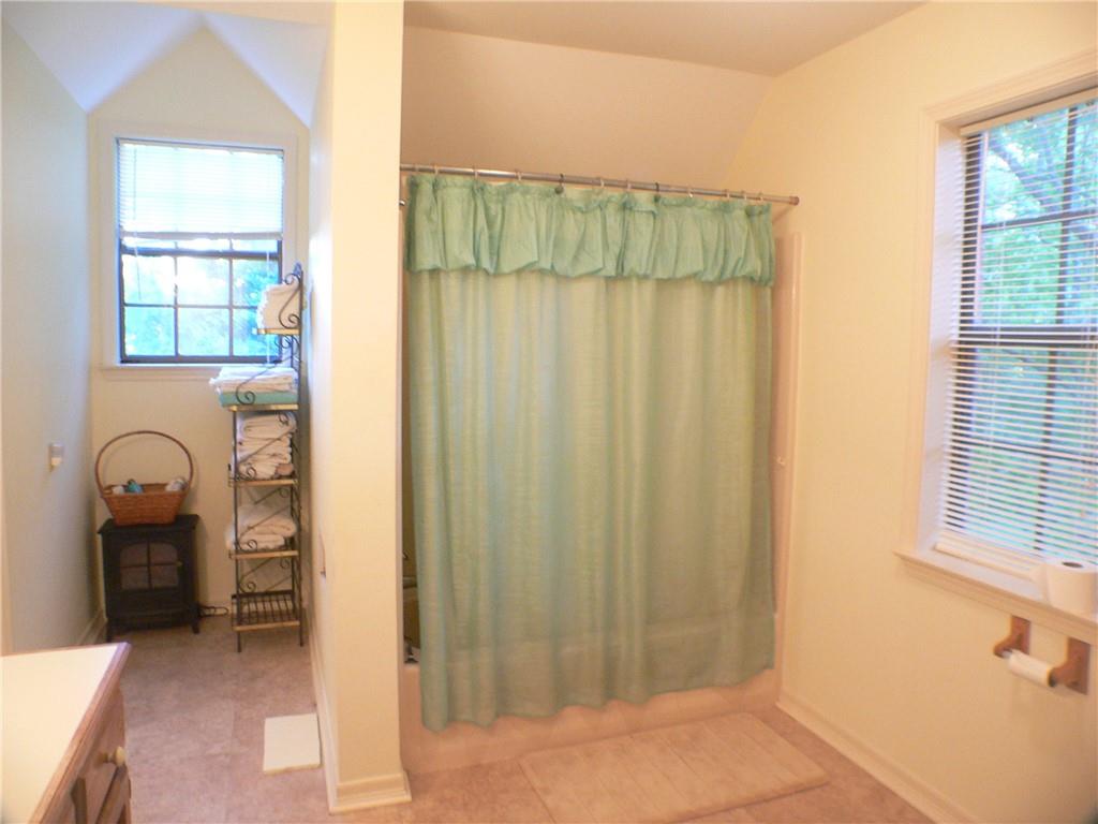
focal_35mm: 36
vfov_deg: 39.7
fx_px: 1142
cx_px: 549
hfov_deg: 51.4
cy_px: 412
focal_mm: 6
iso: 200
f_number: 2.8
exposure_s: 1/6
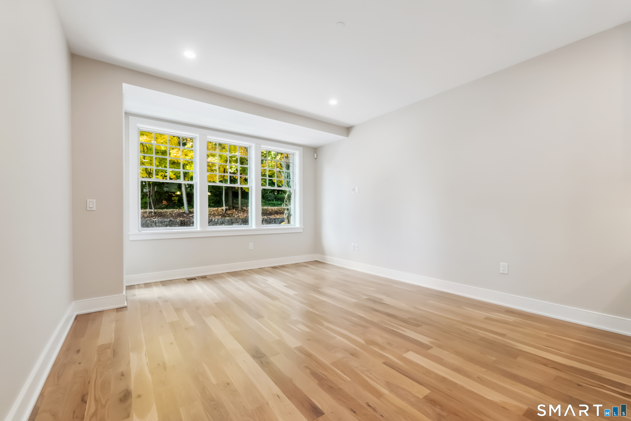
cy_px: 210
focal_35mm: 14
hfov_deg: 104.3
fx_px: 245
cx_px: 316
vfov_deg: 81.2
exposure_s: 1/13
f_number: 11
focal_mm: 14
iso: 400
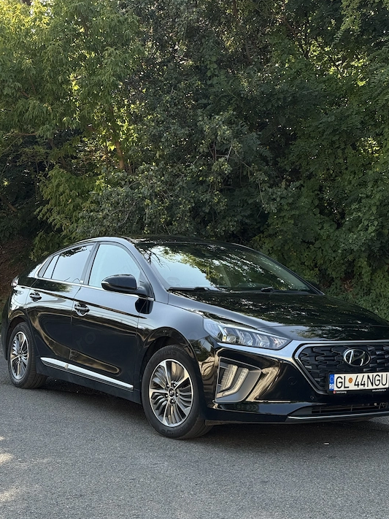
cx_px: 203
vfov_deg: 35.5
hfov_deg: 27.0
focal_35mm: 54
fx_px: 809
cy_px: 278
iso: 64
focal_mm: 6.76
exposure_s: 1/926
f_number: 1.78
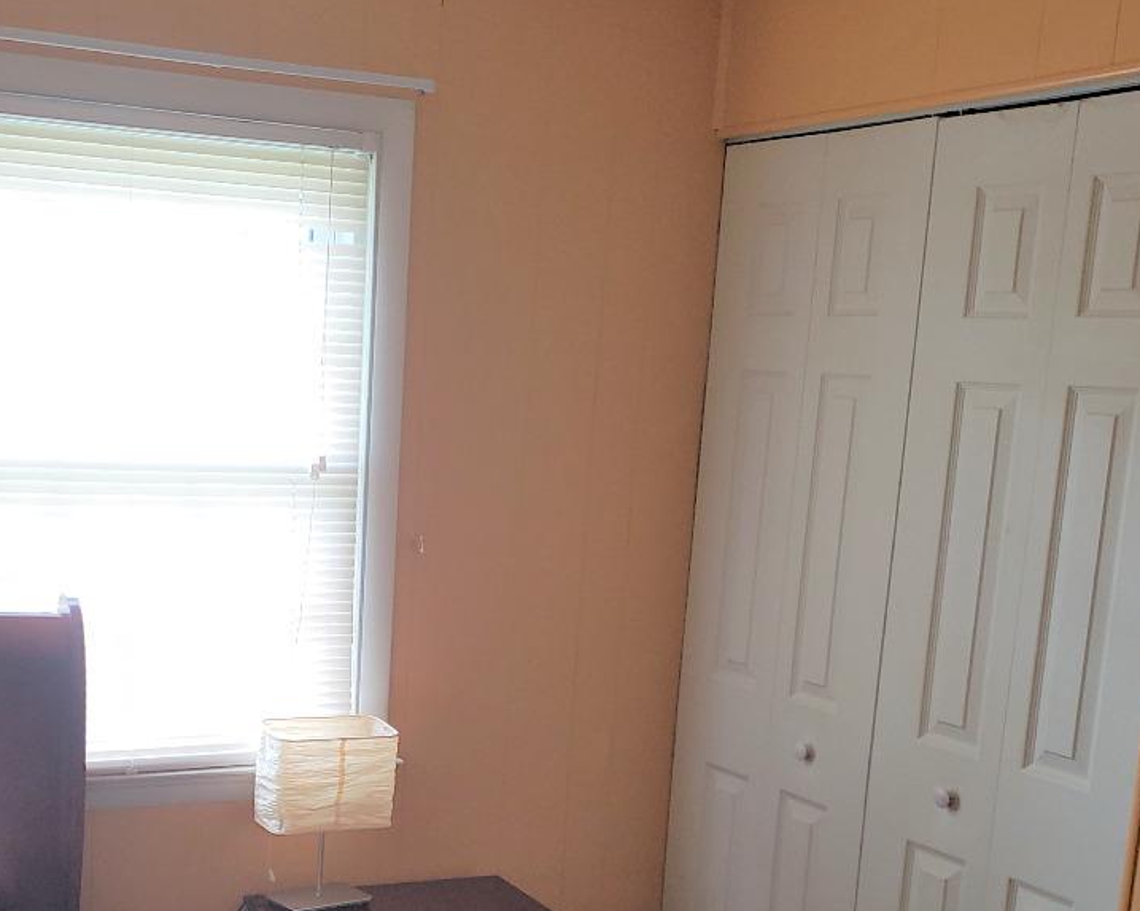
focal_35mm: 51
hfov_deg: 36.4
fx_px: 1720
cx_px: 401
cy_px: 717
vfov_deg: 29.1
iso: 125
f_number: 1.5
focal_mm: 4.3
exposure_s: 1/60
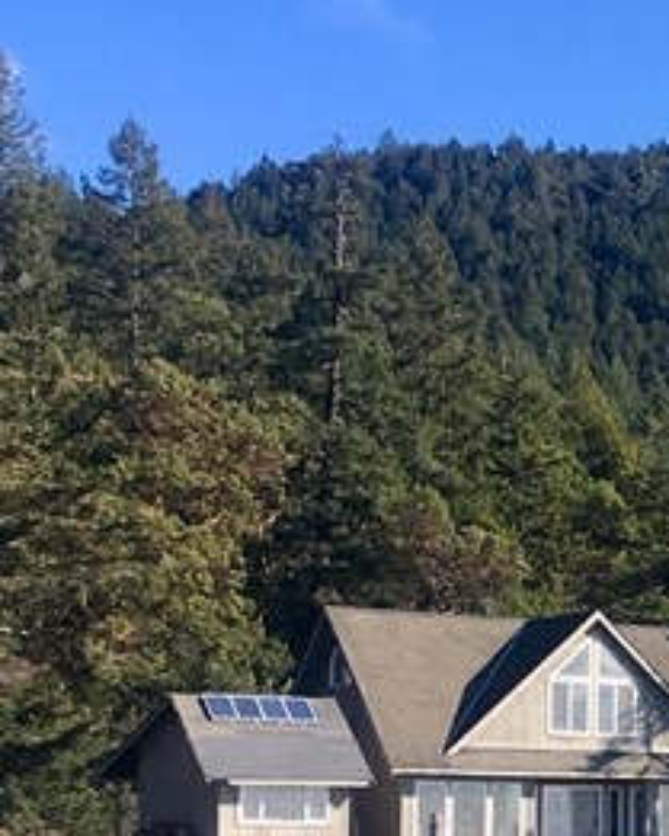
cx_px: 1408
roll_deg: -0.1
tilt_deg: +2.7
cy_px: 708
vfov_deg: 17.1
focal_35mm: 111
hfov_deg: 12.1
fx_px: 2746
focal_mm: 4.15
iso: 25
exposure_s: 1/1083
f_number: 2.2
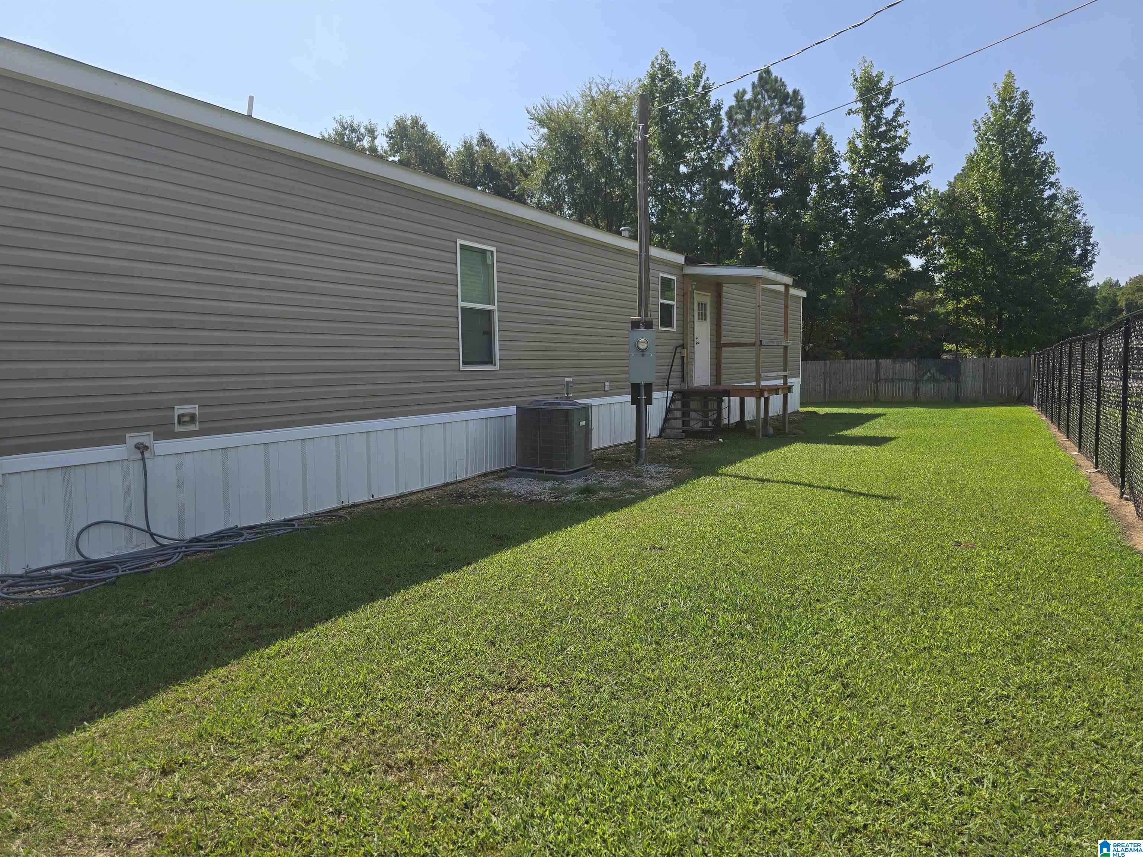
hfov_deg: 73.9
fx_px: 759
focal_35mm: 23
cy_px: 428
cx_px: 572
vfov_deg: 58.9
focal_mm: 6.3
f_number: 1.7
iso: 12
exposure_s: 1/777
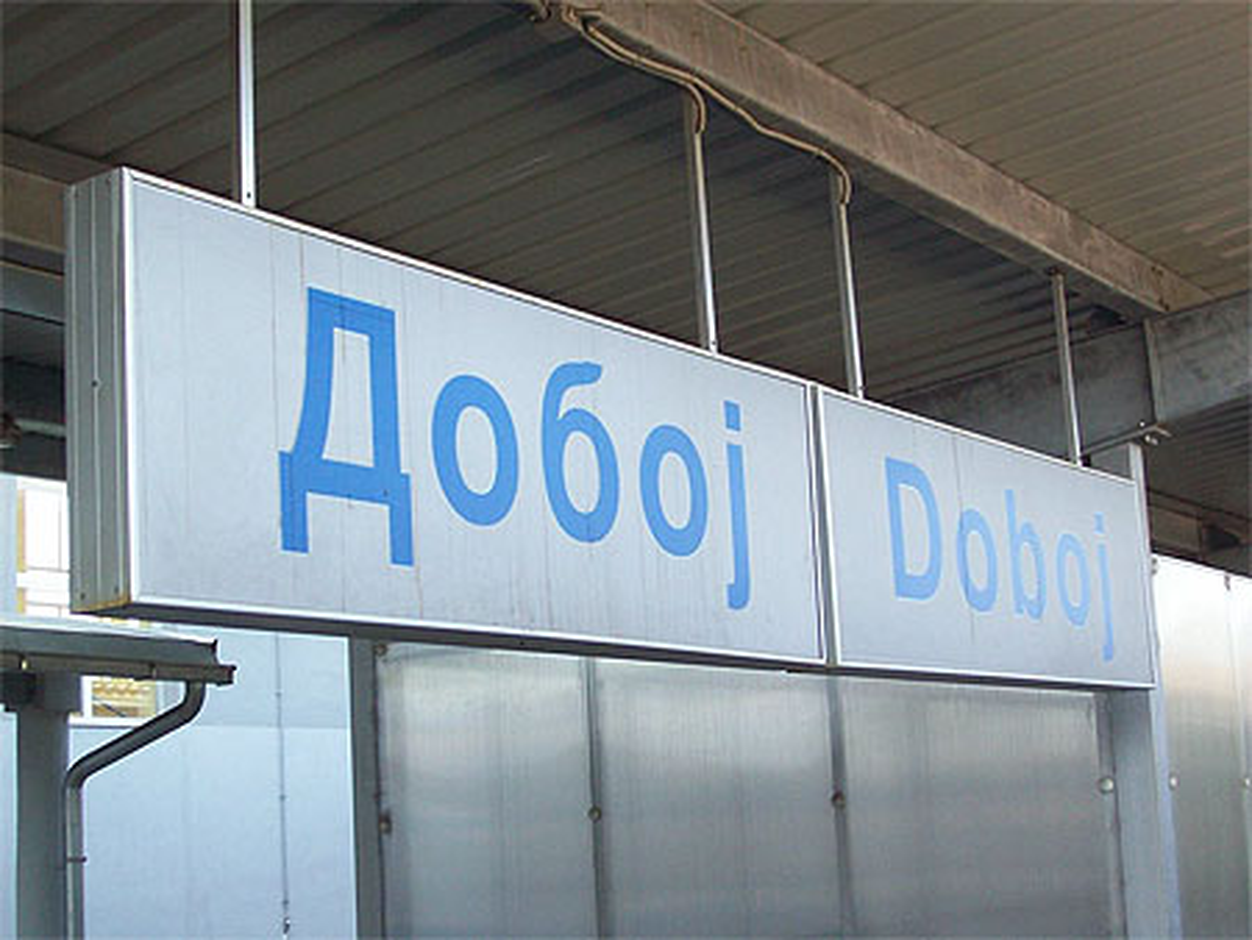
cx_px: 626
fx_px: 2027
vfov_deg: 26.1
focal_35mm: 56
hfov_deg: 34.3
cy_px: 470
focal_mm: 9.4
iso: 135
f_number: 3.4
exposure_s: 1/169
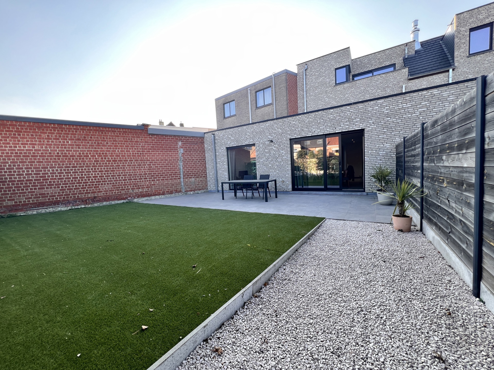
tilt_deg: -5.8
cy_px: 185
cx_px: 247
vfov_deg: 89.9
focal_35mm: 13
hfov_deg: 106.2
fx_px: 186
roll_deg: +3.3
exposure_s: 1/166
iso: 32
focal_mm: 1.57
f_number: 1.8
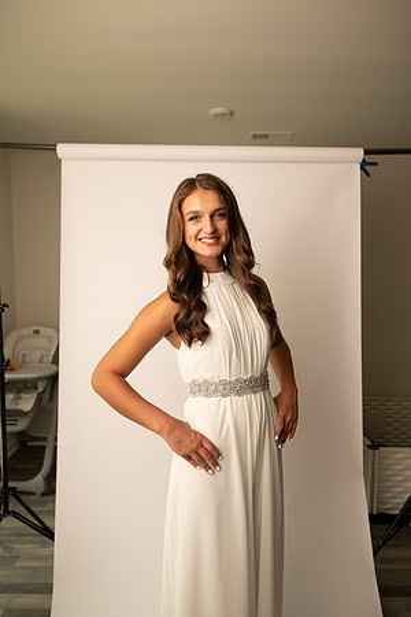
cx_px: 206
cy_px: 308
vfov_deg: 73.7
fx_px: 411
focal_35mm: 24
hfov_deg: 53.1
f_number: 3.2
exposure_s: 1/160
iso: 100
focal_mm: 24
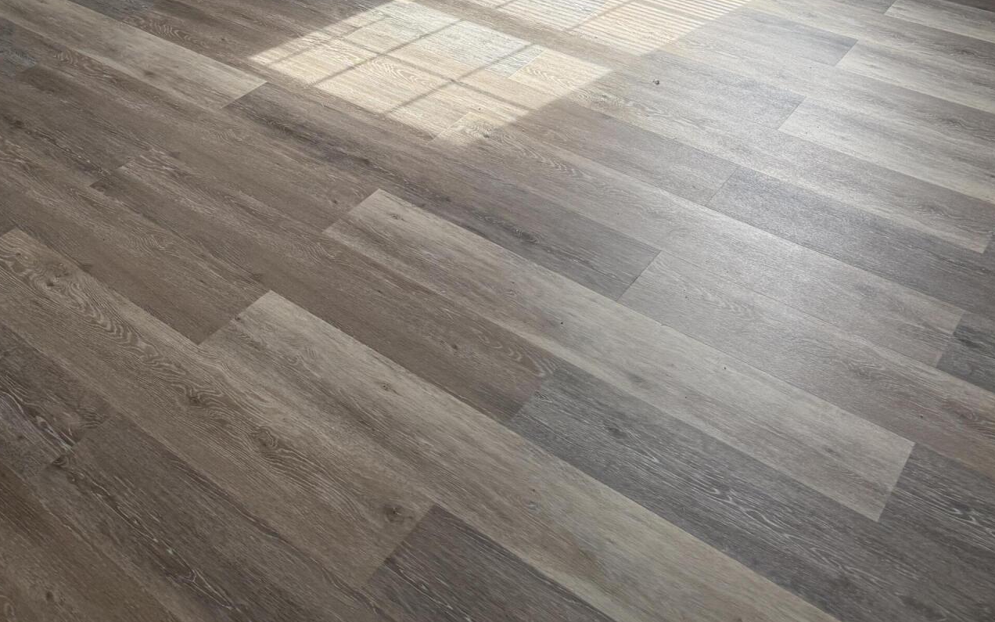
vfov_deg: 27.8
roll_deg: +2.6
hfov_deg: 49.3
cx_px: 527
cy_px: -137
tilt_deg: -18.6
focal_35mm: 40
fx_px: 1085
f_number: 1.78
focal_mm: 6.76
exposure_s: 1/295
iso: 100
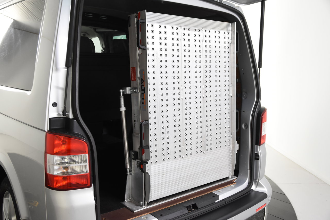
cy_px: 110
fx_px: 330
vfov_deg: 36.9
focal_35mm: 36
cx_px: 165
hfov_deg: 53.1
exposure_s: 1/80
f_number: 4.5
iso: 1600
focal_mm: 24
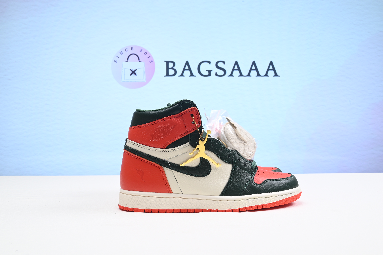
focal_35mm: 37
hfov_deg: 51.9
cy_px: 128
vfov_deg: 36.0
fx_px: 394
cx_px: 192
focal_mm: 37
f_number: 16
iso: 100
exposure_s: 1/2
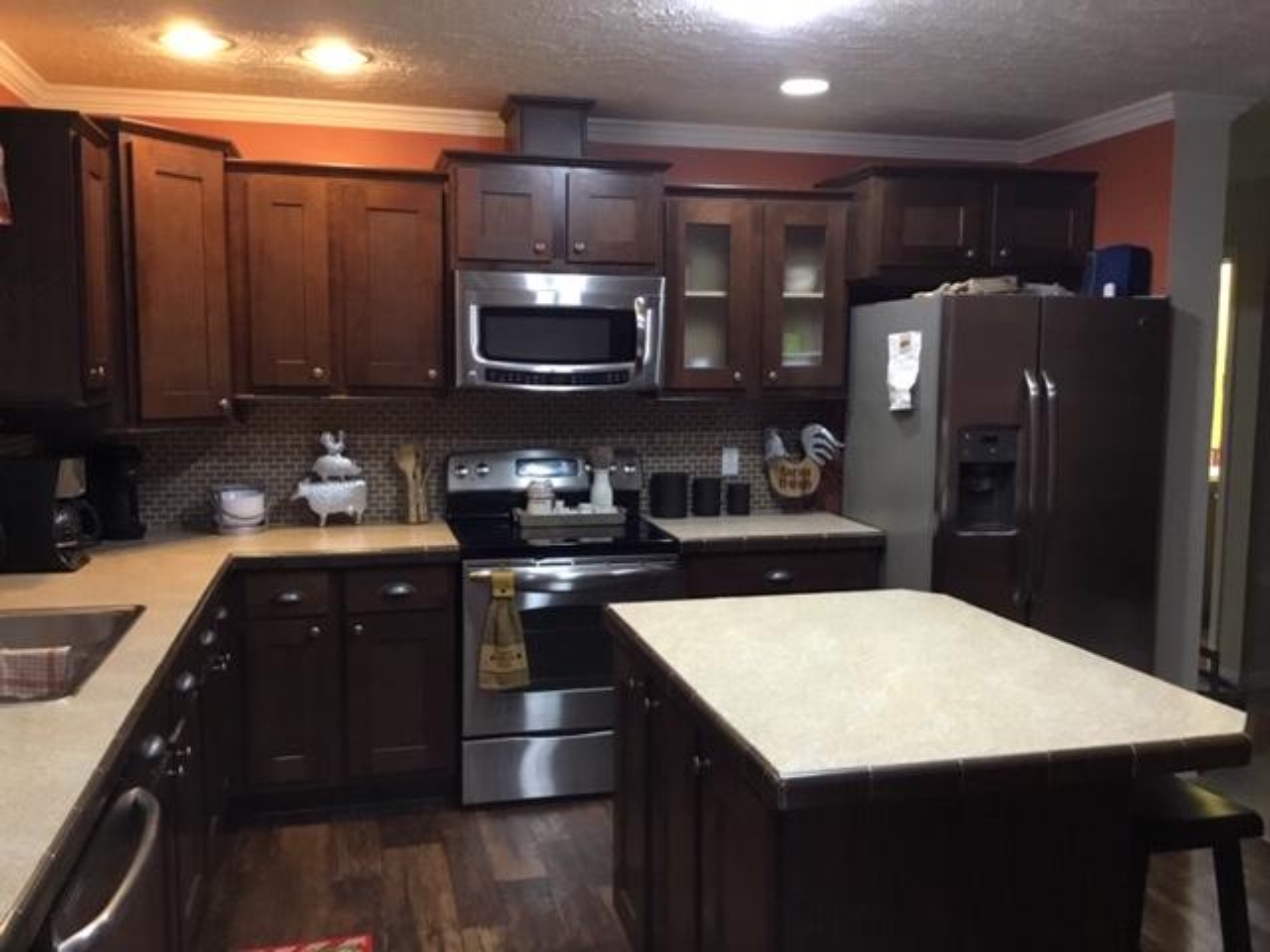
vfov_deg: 45.4
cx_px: 635
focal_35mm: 31
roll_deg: -1.0
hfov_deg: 58.4
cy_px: 476
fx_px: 1137
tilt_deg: -5.6
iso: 250
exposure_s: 1/30
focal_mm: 3.3
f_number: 2.4
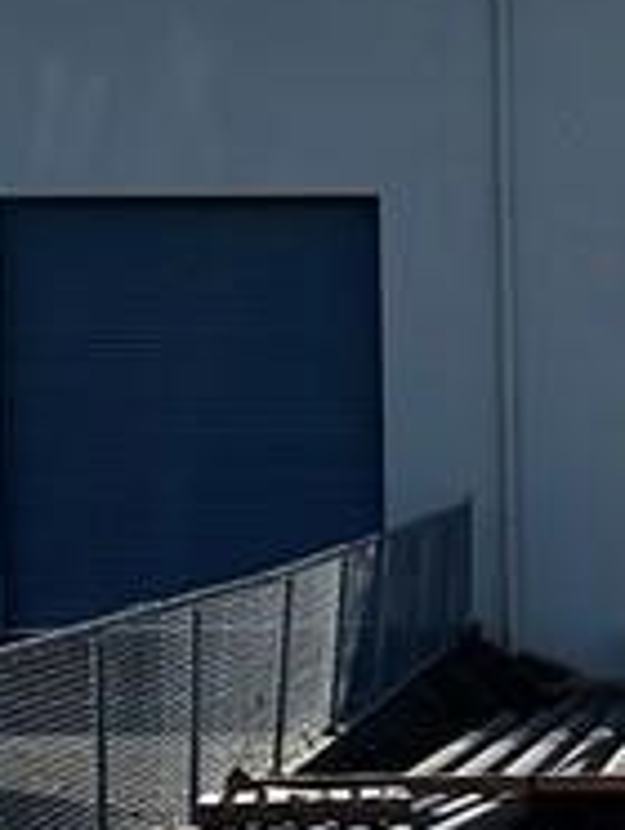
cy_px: 469
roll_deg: +0.2
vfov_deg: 14.9
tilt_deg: +1.0
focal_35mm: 132
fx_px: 3170
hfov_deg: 10.8
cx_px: 946
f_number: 1.78
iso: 80
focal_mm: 6.86
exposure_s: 1/3472
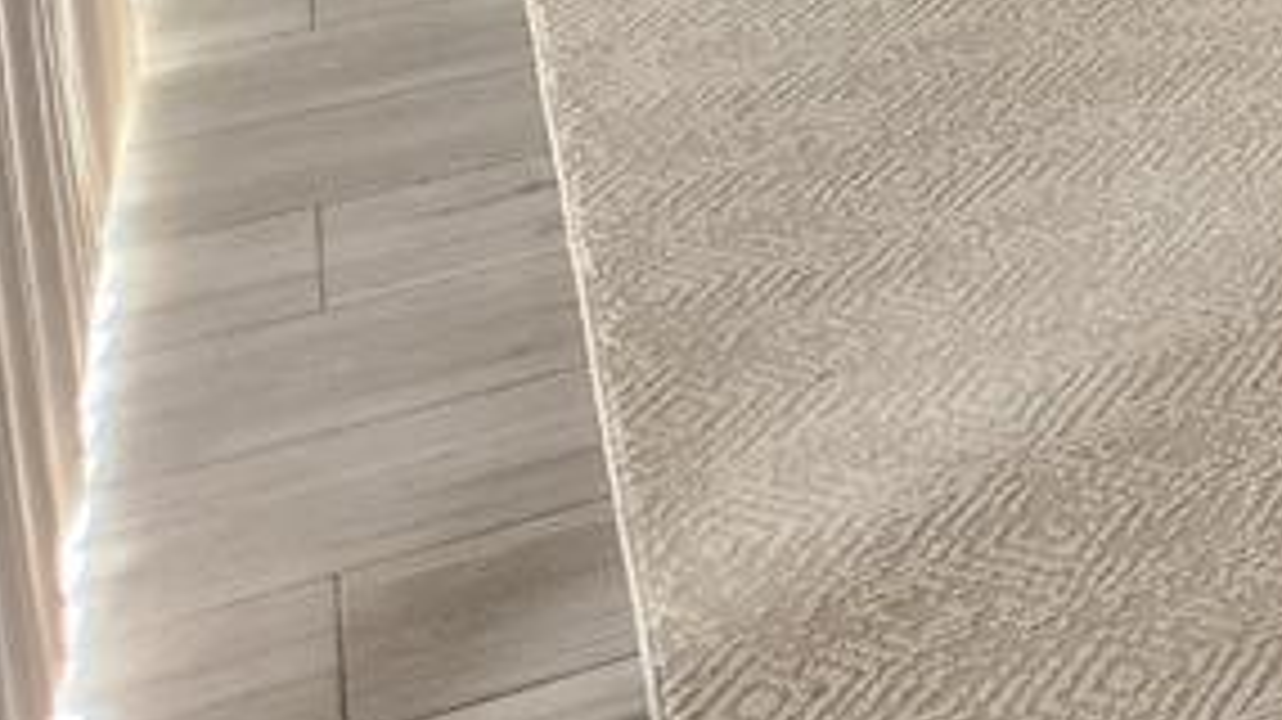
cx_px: 2213
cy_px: -832
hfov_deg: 19.0
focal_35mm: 90
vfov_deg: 11.7
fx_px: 3058
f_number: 1.8
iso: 250
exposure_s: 1/120
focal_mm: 5.4
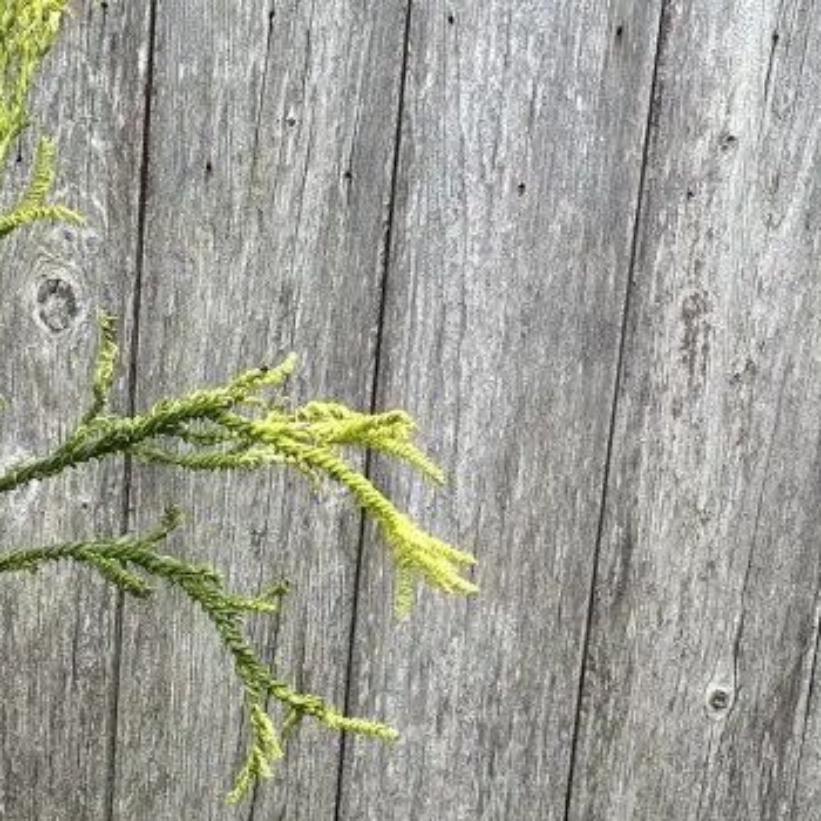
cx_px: 40
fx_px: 1905
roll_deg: -2.4
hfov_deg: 23.5
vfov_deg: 23.9
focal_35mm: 71
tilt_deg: -14.6
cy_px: 683
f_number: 1.6
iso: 50
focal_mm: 5.1
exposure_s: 1/484
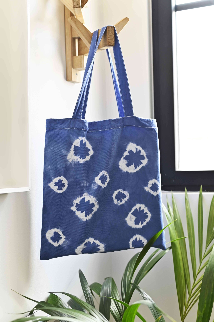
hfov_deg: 27.0
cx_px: 107
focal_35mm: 50
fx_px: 446
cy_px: 161
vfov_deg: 39.6
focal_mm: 50
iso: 400
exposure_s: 1/60
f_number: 4
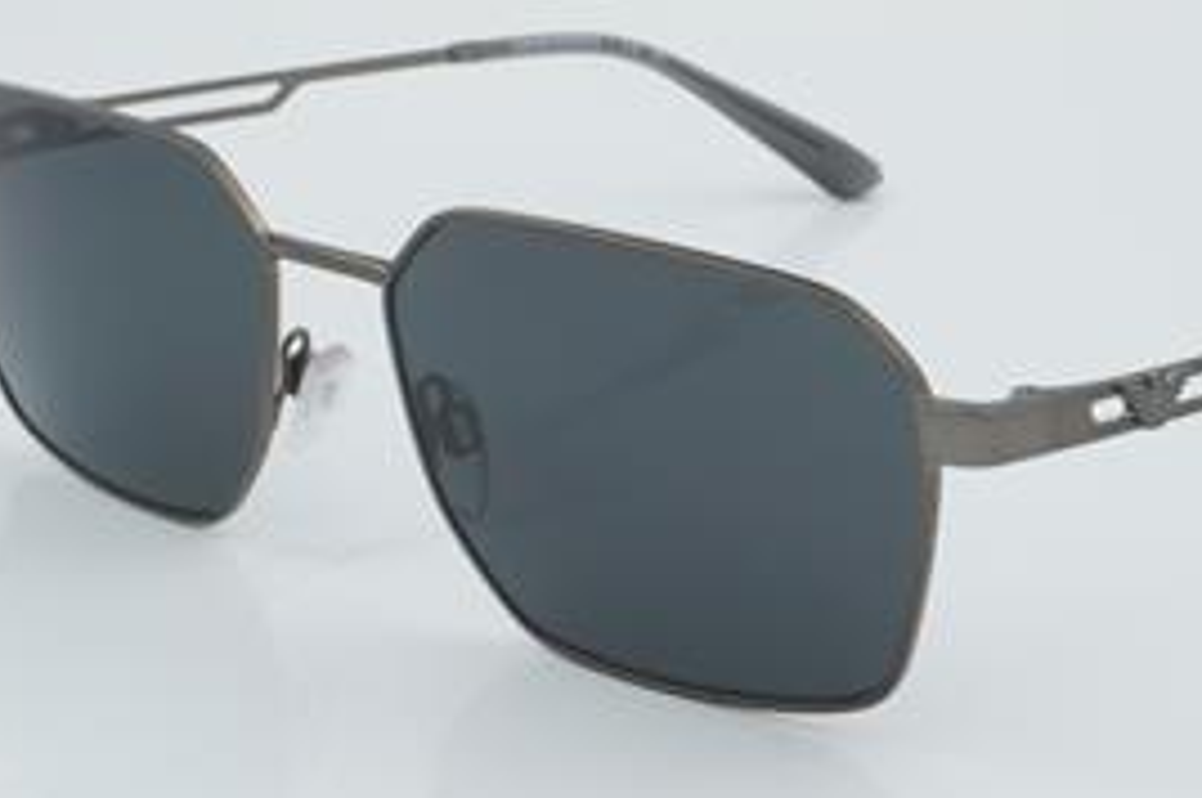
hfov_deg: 18.2
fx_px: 3735
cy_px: 417
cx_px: 776
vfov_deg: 12.2
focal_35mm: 112
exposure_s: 1/4
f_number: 32
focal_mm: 50
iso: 100
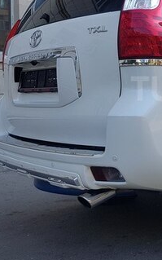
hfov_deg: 20.6
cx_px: 214
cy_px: 88
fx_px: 403
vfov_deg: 35.4
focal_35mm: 57
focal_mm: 4.2
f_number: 1.7
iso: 40
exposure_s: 1/552
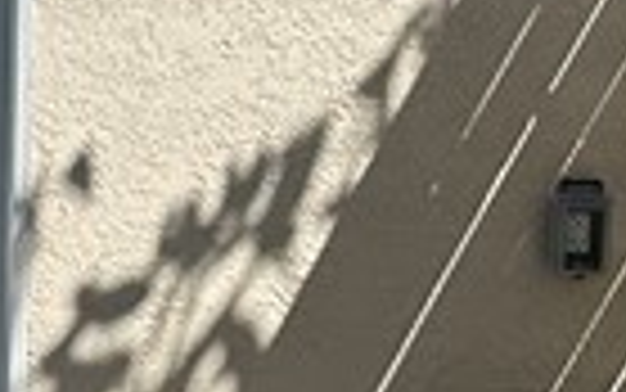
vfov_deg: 7.0
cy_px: 149
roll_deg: -0.2
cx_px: -414
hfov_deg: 10.7
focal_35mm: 187
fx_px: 3192
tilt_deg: -8.2
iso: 80
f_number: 1.78
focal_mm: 6.86
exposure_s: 1/7042
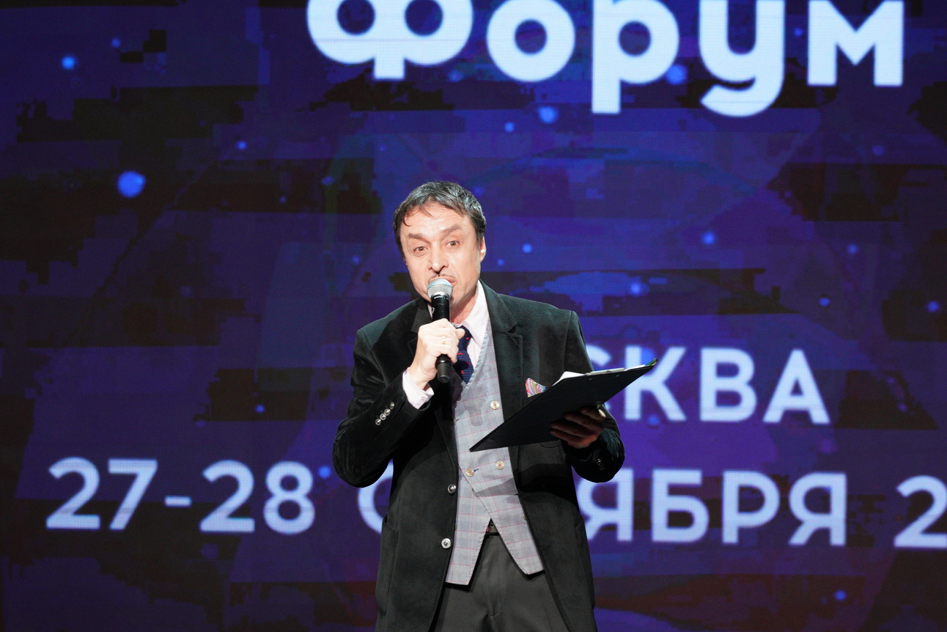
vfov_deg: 4.6
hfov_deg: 6.9
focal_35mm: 300
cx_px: 474
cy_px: 316
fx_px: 7893
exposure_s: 1/160
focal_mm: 200
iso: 2000
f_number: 5.6
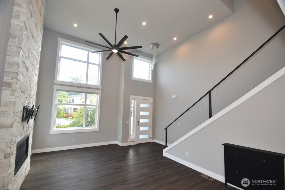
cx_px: 142
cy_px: 95
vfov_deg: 77.3
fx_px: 119
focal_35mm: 15
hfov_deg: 100.4
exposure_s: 1/125
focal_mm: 10
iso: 800
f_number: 4
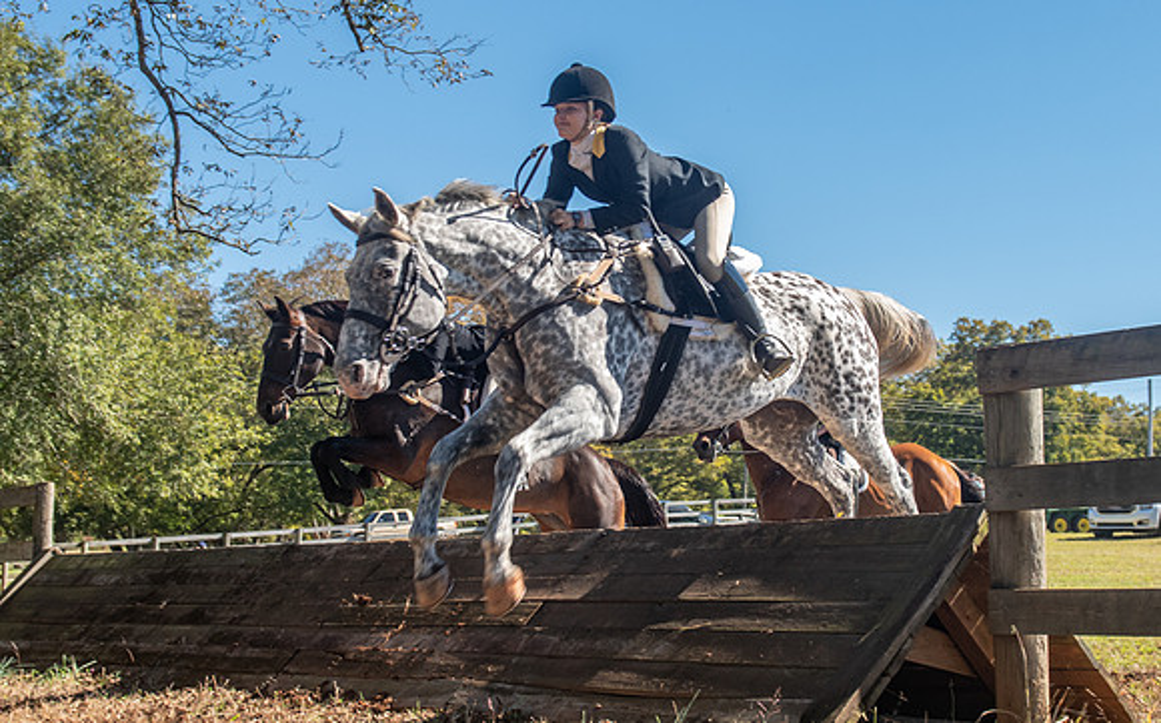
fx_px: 1645
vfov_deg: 24.8
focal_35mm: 52
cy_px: 357
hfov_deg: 38.9
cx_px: 617
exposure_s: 1/320
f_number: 4
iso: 400
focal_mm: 32
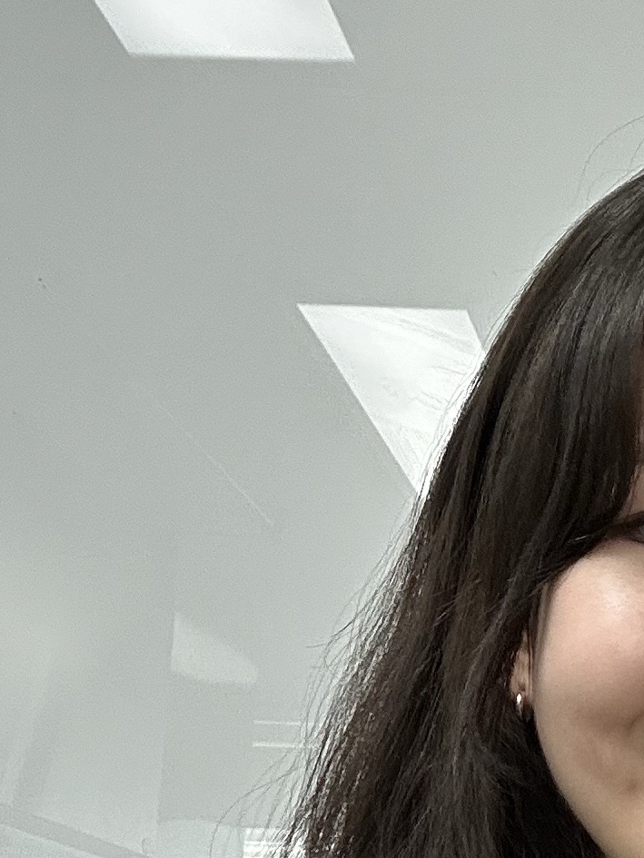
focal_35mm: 98
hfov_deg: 14.7
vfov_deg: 19.8
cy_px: 686
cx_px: 708
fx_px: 2430
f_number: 1.9
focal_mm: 2.69
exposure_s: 1/60
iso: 80
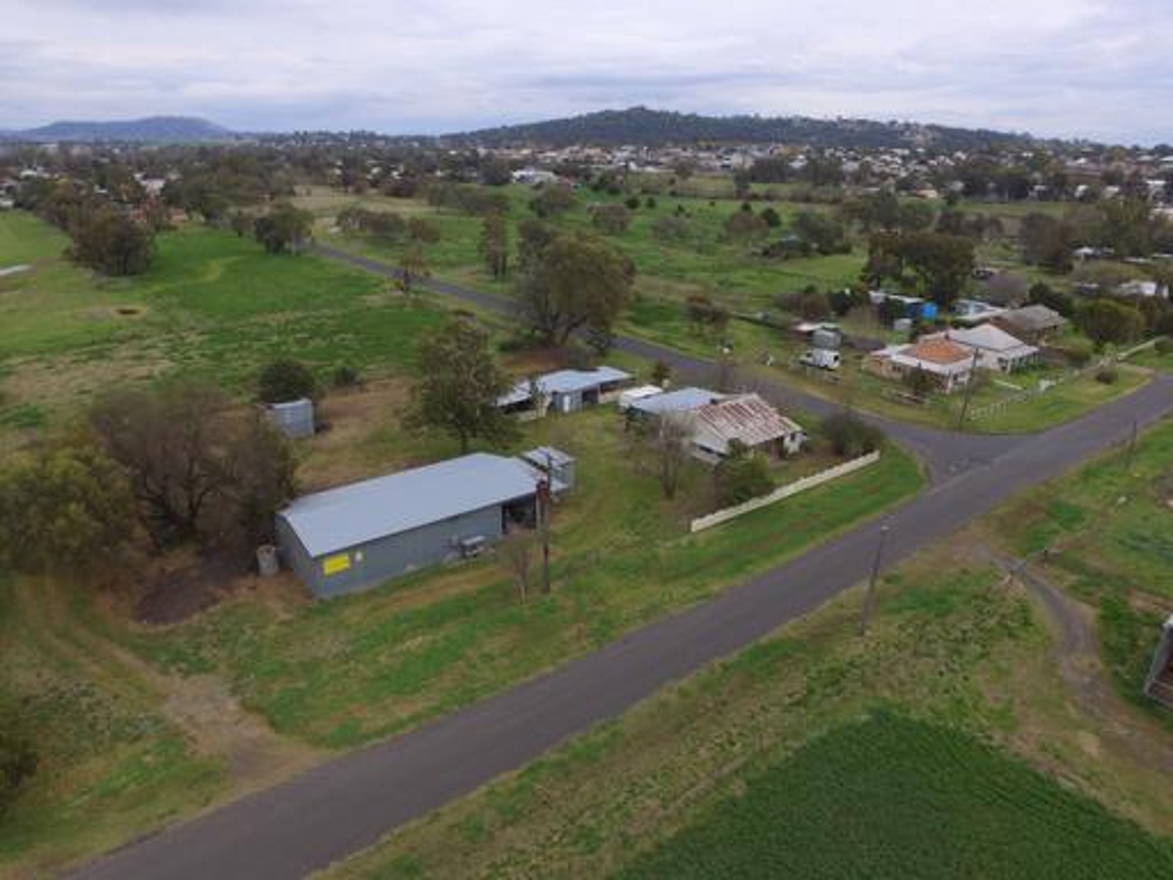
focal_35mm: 20
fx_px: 678
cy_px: 440
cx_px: 586
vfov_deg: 66.0
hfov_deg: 81.7
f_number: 2.8
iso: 200
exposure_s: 1/1000
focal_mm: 3.61
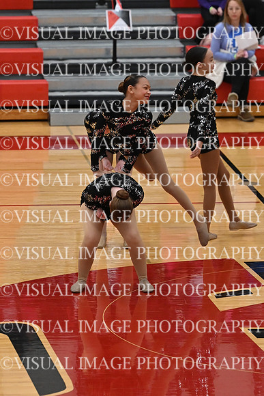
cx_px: 132
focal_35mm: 240
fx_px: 2638
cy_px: 198
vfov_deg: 8.6
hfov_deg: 5.7
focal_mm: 160
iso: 5000
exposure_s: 1/400
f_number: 4
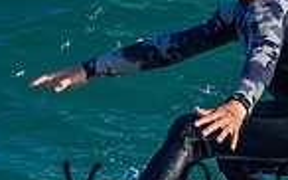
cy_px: 98
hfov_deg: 0.5
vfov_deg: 0.3
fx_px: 30564
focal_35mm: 3897
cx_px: 247
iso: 640
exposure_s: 1/2000
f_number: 6.3
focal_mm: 800
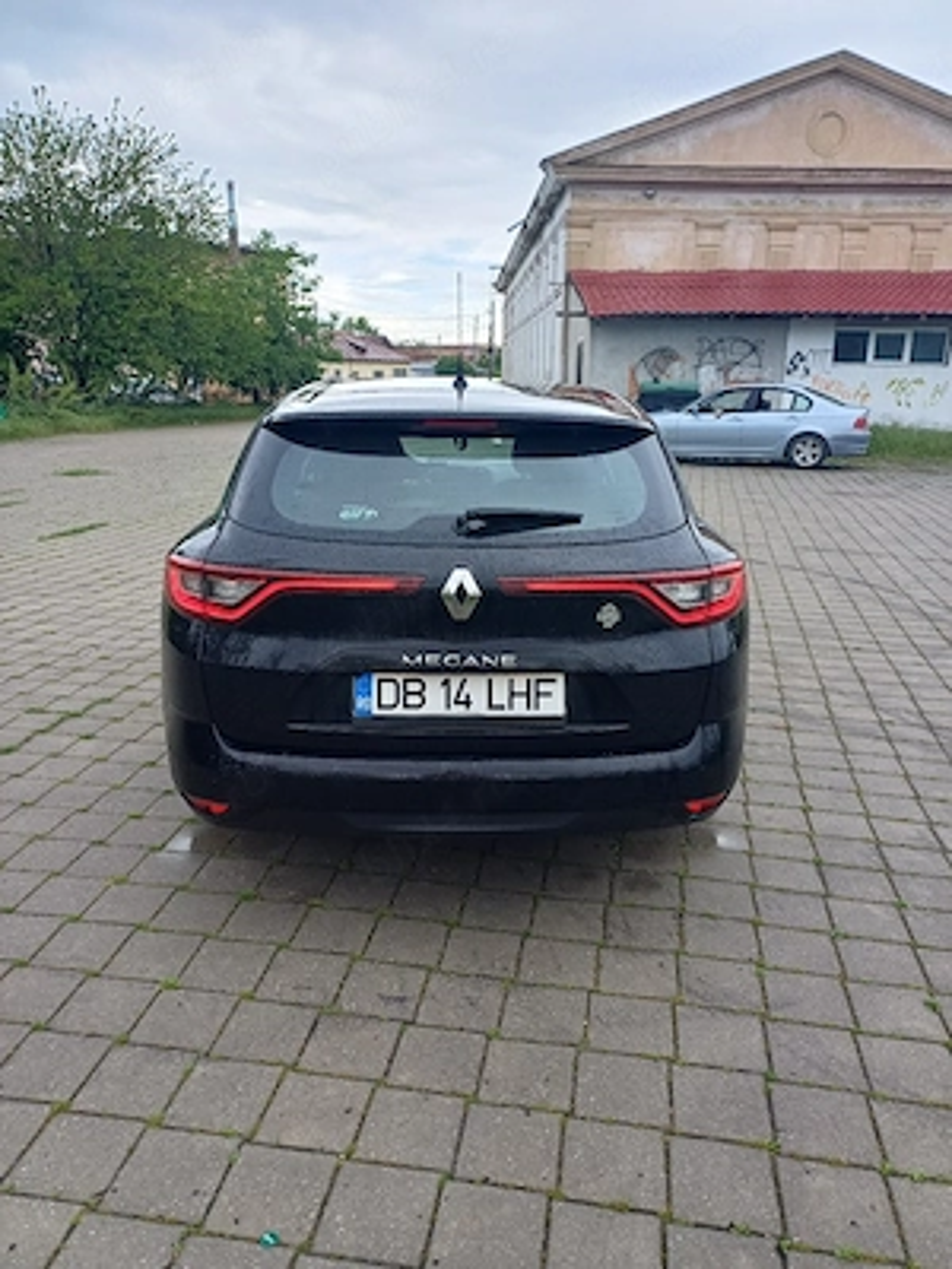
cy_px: 634
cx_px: 476
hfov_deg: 54.9
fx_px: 917
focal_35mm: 25
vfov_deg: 69.4
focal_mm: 4.65
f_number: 1.8
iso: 50
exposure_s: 1/345
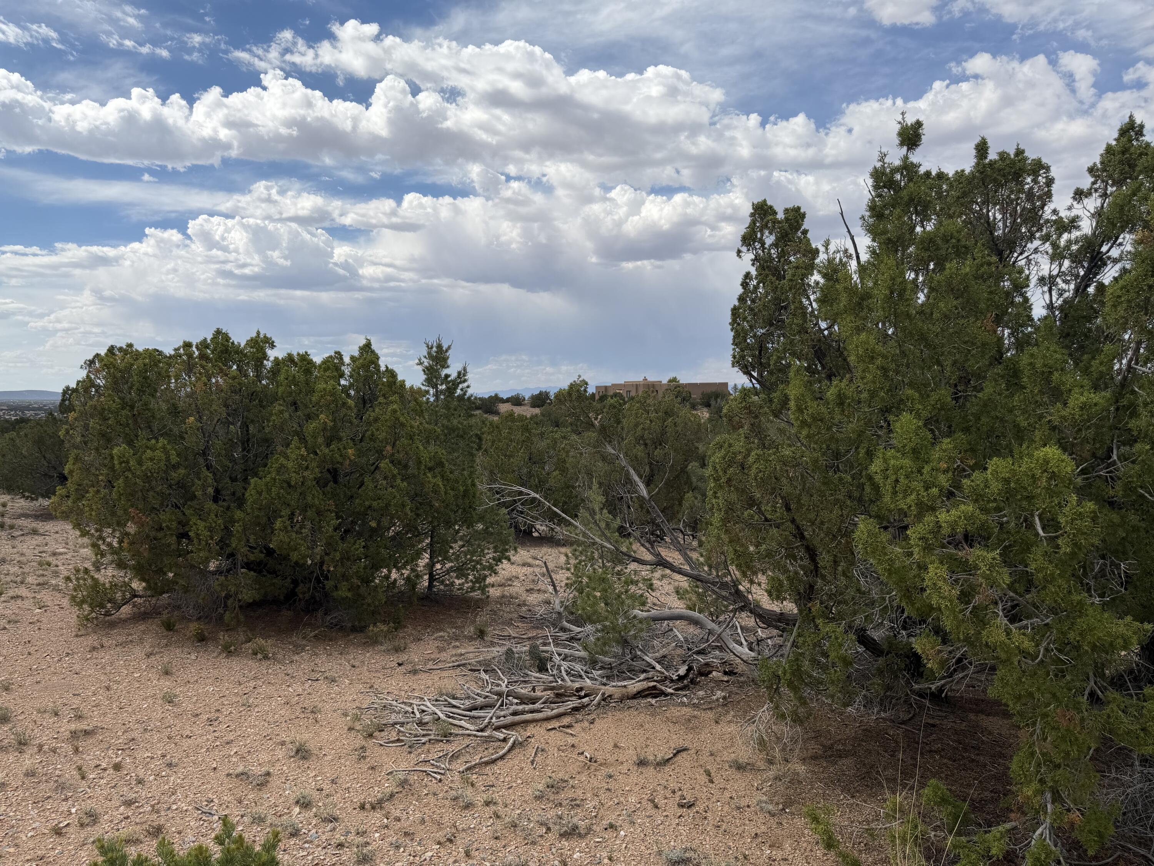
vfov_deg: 56.8
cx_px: 577
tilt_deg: -3.5
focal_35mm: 24
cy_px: 433
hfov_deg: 71.6
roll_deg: +1.0
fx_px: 800
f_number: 1.78
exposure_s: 1/6173
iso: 80
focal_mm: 6.76
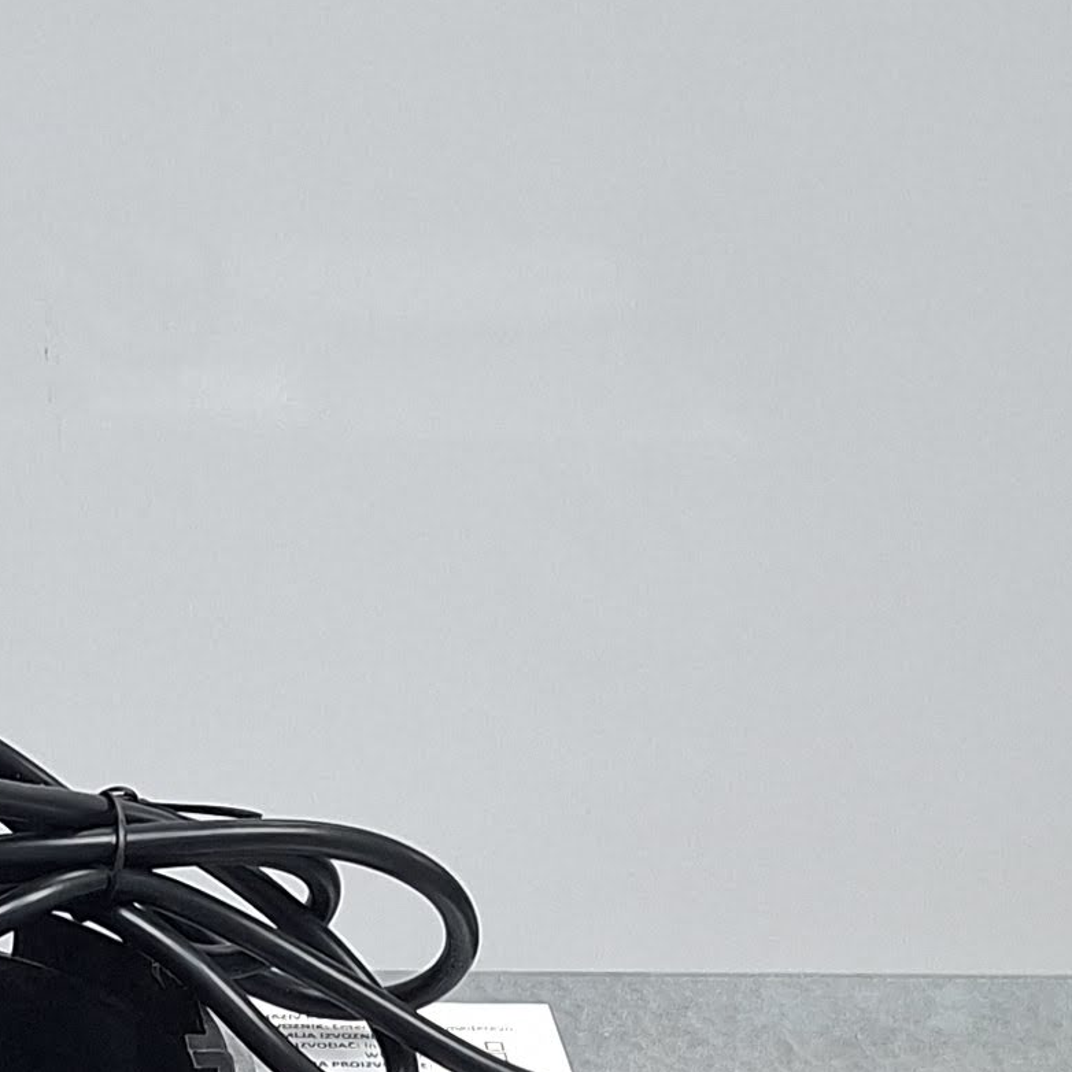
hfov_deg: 15.7
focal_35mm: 104
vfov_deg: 15.0
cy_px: 1785
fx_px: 3644
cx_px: -393
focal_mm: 5.54
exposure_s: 1/50
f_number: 1.8
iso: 320
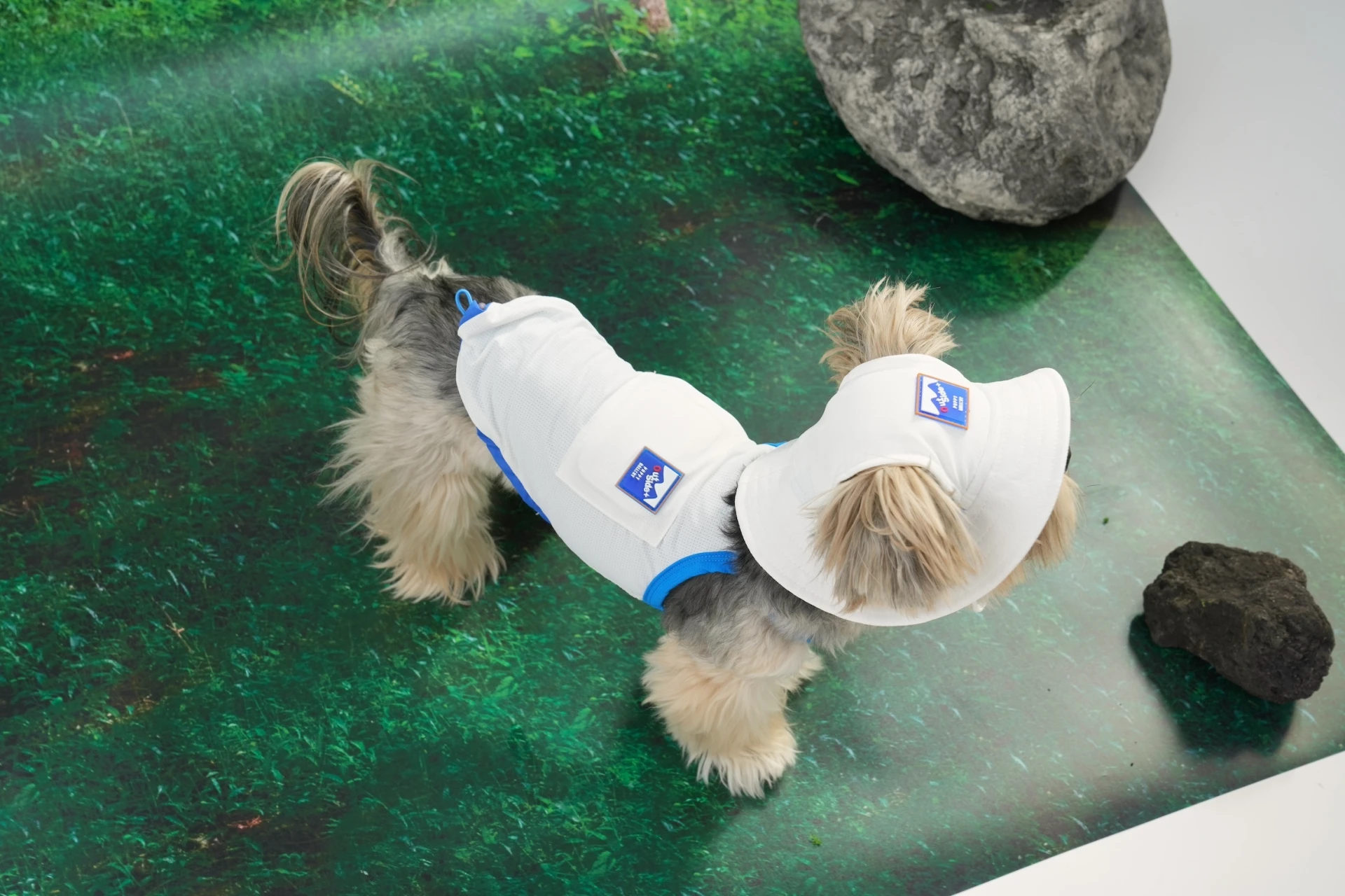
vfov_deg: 27.5
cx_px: 672
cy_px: 448
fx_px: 1831
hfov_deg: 40.3
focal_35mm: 49
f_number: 7.1
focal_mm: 49
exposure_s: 1/160
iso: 400
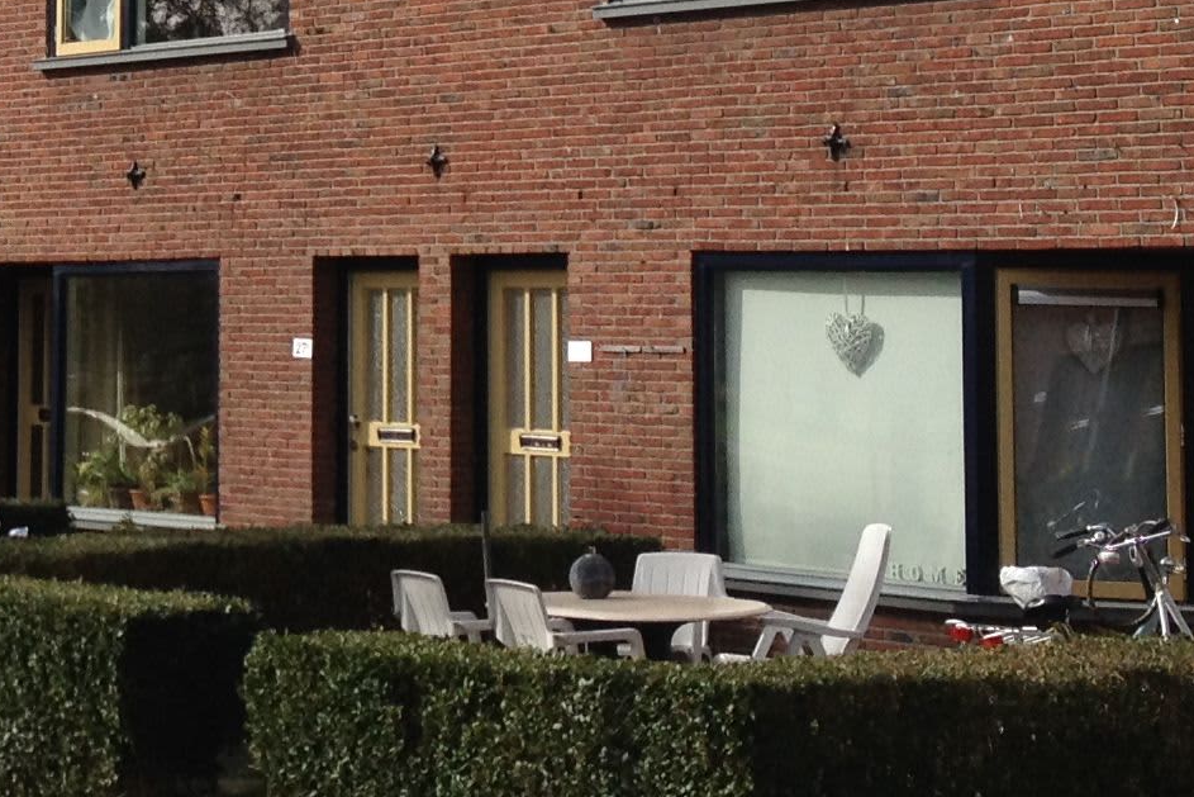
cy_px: -24
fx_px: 4179
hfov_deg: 15.8
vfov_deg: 10.8
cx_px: -116
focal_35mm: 126
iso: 50
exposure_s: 1/1623
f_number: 2.4
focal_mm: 4.3
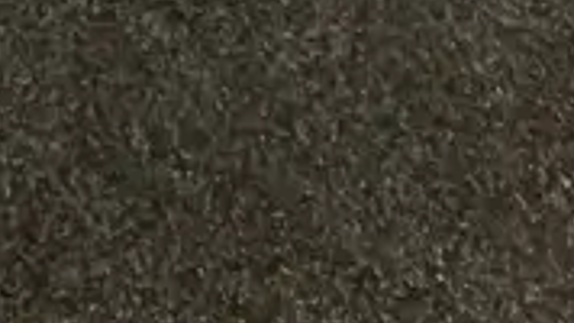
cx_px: -168
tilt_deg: -29.4
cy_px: -1211
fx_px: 2663
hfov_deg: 12.0
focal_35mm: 175
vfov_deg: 5.5
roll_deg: -8.6
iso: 160
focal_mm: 3.99
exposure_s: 1/50
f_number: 1.8
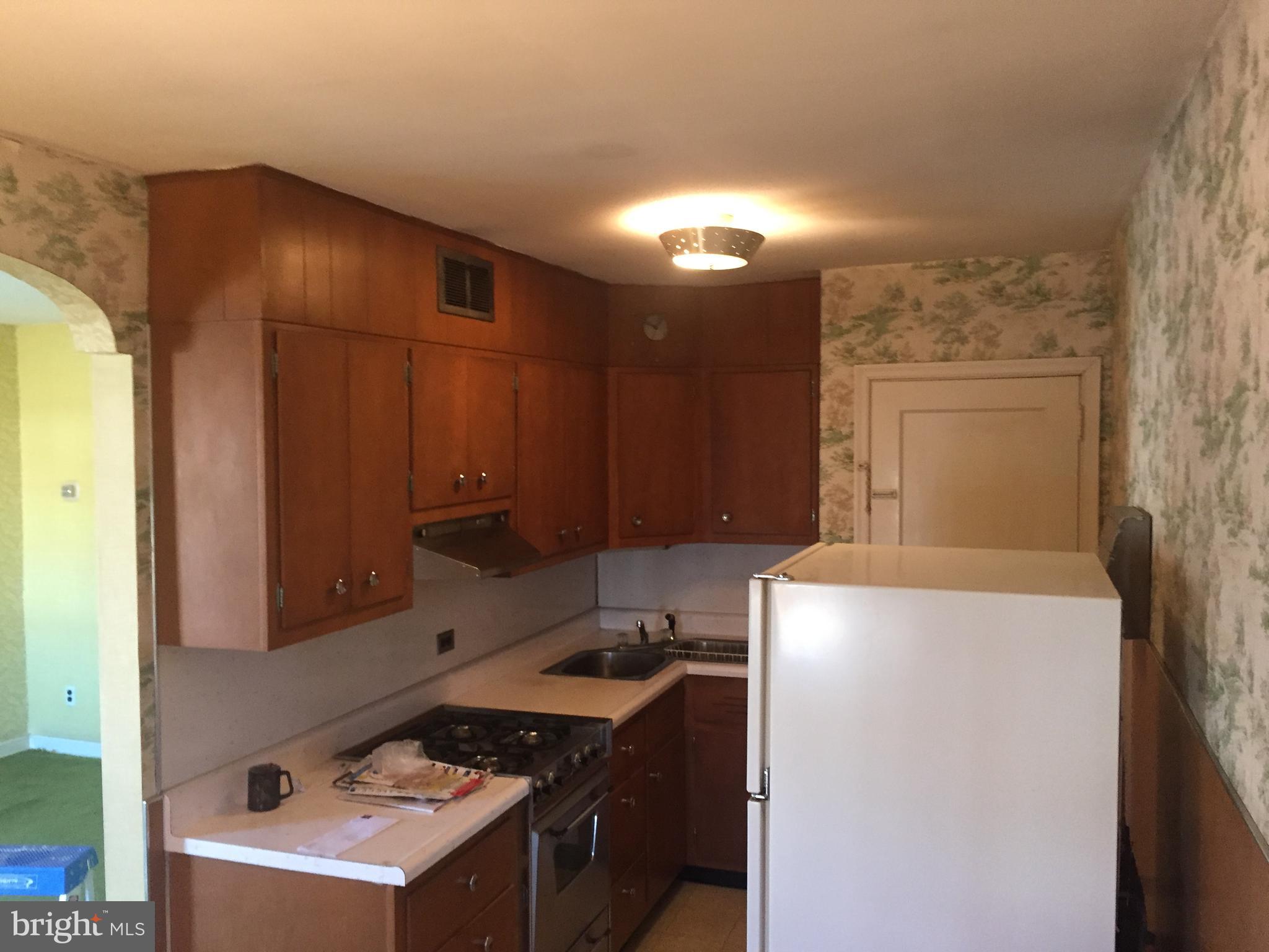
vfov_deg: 48.2
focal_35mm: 29
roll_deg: +1.2
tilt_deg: -1.1
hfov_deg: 61.7
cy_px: 476
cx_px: 634
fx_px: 1063
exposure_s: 1/30
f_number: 2.2
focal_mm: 4.15
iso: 200
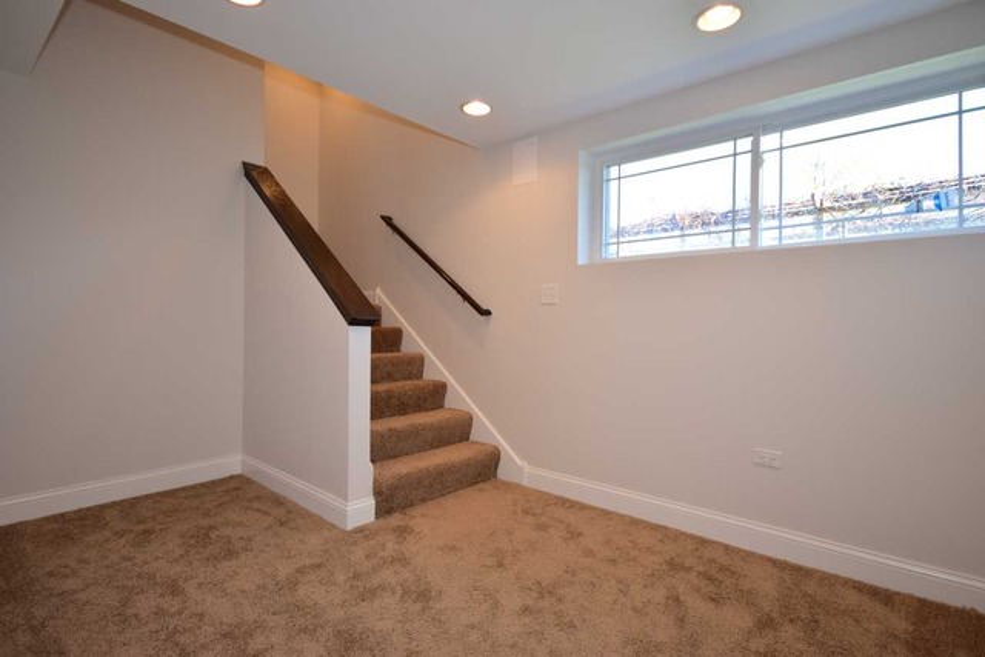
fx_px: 493
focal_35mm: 18
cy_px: 328
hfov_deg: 90.0
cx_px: 492
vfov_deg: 67.4
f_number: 6.3
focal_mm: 12
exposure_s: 1/100
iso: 500
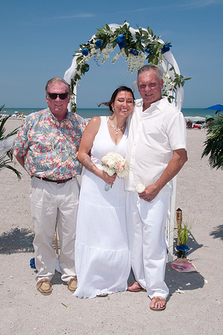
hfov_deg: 28.9
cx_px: 112
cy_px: 168
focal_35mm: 46
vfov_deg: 42.4
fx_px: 433
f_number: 13
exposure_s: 1/250
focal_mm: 31
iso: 100
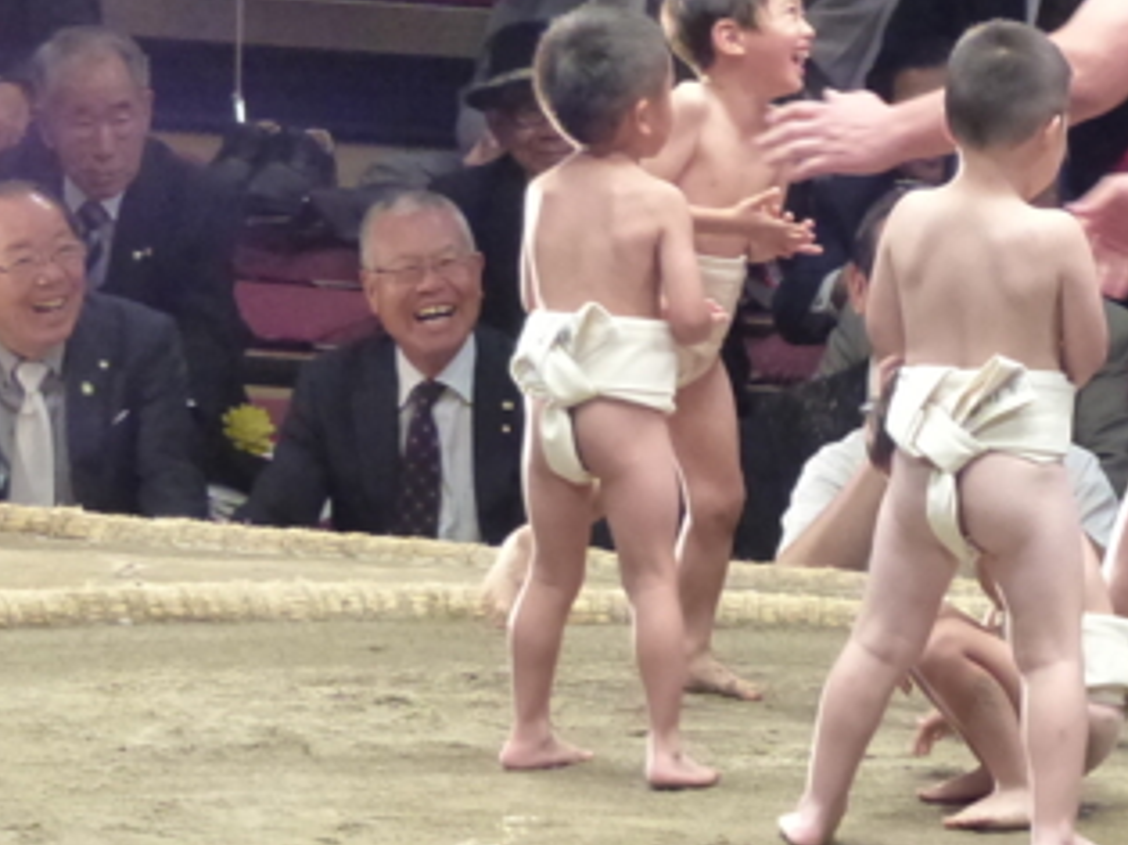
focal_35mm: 772
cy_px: 234
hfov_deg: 2.6
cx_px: 1081
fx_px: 25137
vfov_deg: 1.9
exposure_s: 1/200
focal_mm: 54.5
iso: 1250
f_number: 2.8
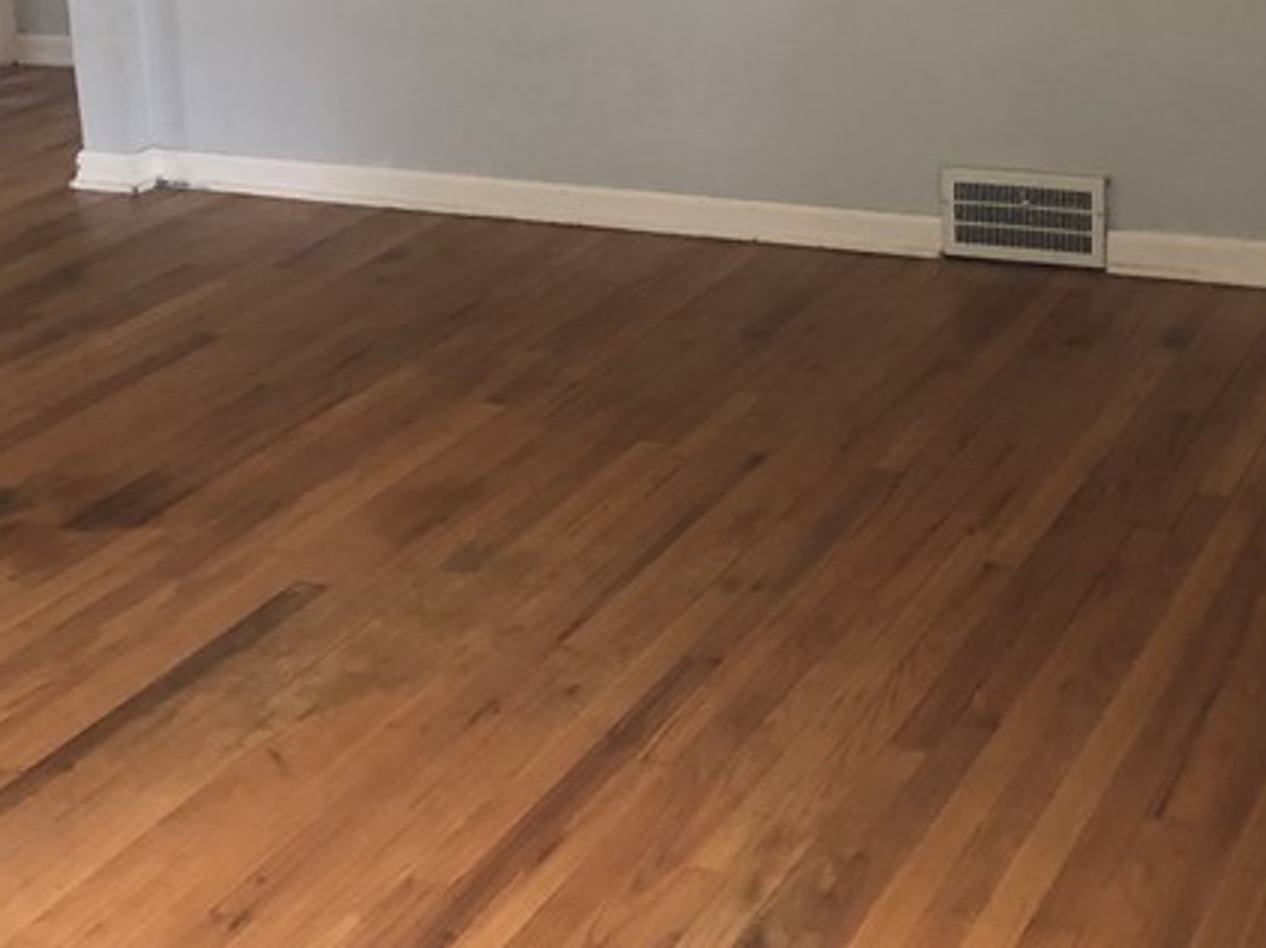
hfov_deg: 28.5
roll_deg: +1.5
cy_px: 84
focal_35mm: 68
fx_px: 2486
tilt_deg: -13.0
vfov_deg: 21.1
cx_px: 780
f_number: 1.8
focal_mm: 3.99
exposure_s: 1/13
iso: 100
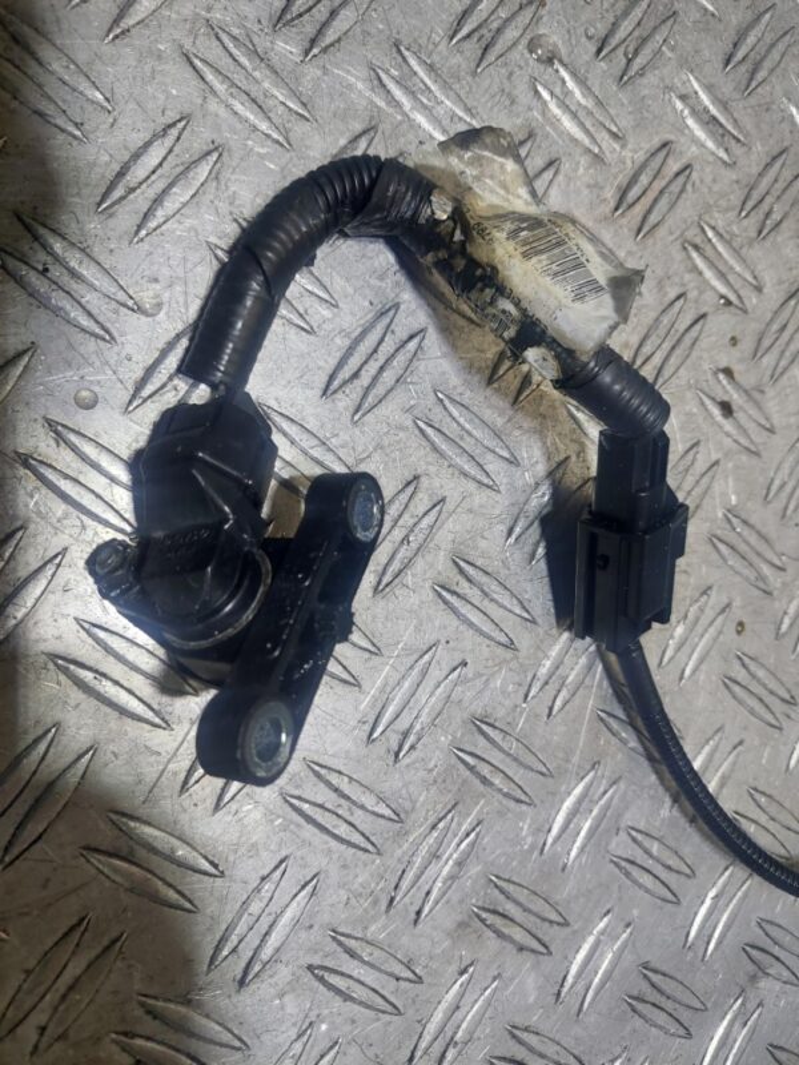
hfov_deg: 54.9
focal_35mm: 25
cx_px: 400
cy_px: 532
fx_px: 769
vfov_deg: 69.4
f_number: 1.8
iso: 64
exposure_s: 1/50
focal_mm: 5.23
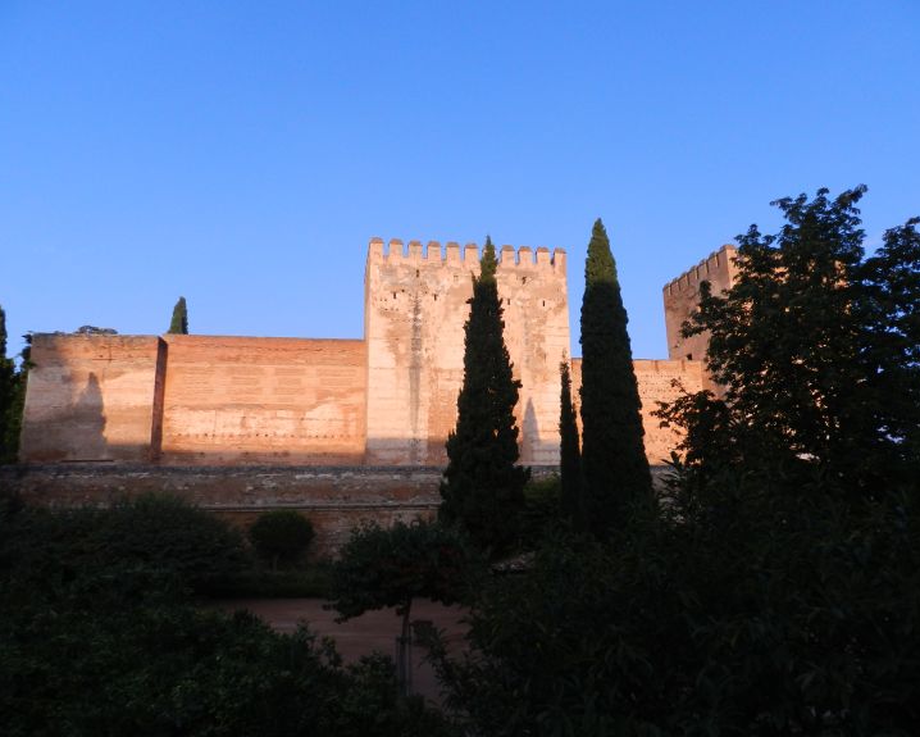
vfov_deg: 56.8
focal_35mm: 25
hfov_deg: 68.0
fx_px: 681
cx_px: 482
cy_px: 383
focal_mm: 4
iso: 160
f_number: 3.4
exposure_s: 1/800
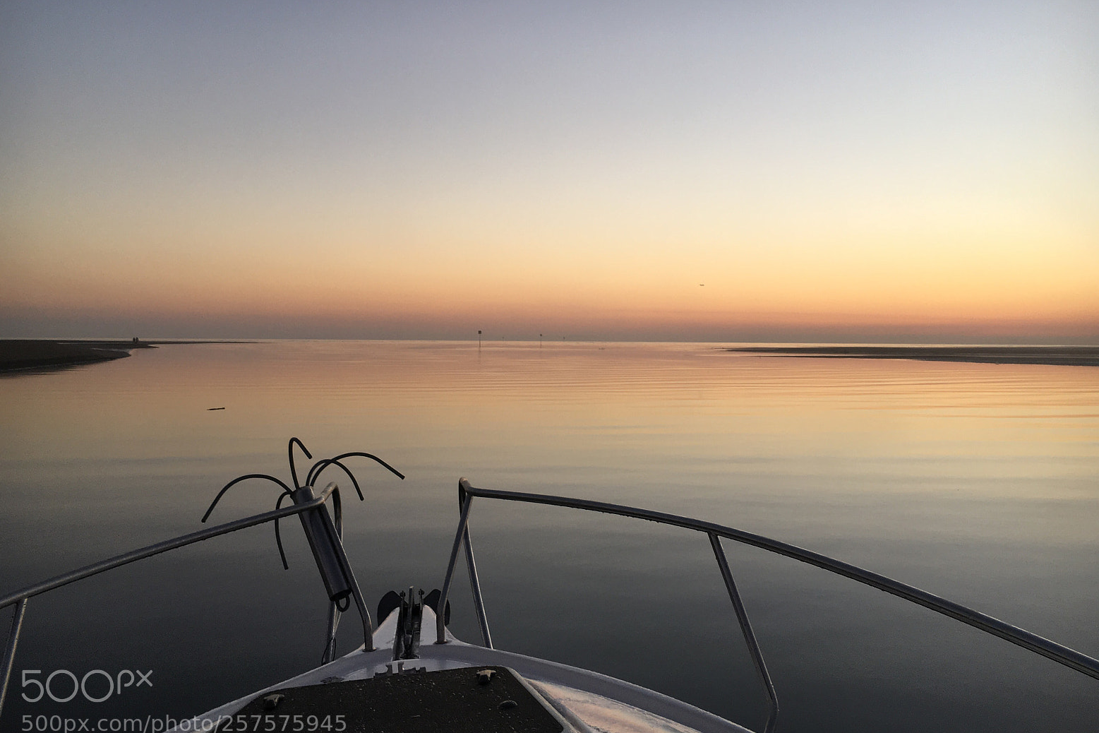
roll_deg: +0.2
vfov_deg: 42.3
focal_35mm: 31
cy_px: 355
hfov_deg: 60.3
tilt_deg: -1.1
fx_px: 946
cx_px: 542
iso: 32
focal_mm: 4.15
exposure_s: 1/100
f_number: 2.2
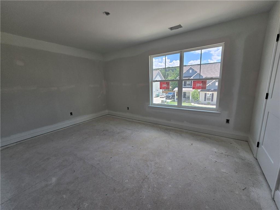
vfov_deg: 89.9
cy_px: 105
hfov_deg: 106.2
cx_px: 140
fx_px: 105
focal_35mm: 13
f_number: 2.2
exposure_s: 1/312
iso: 50
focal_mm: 2.2
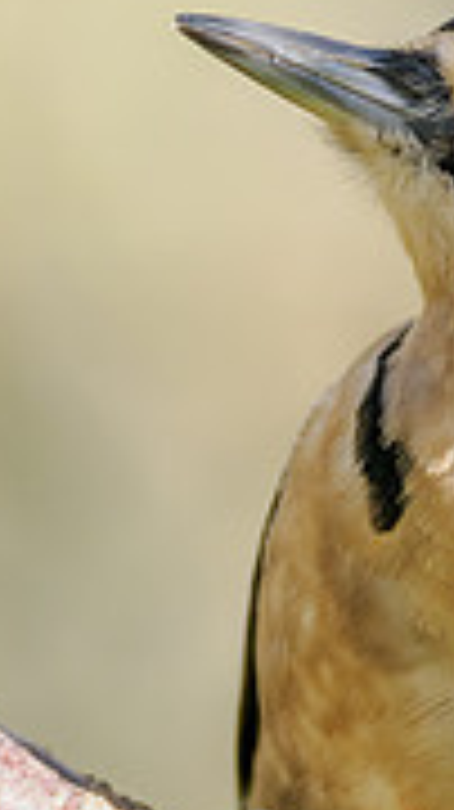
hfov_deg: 0.7
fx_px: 35057
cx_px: 443
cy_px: 909
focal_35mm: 1635
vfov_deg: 1.3
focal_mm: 300
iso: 640
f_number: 4
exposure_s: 1/1000
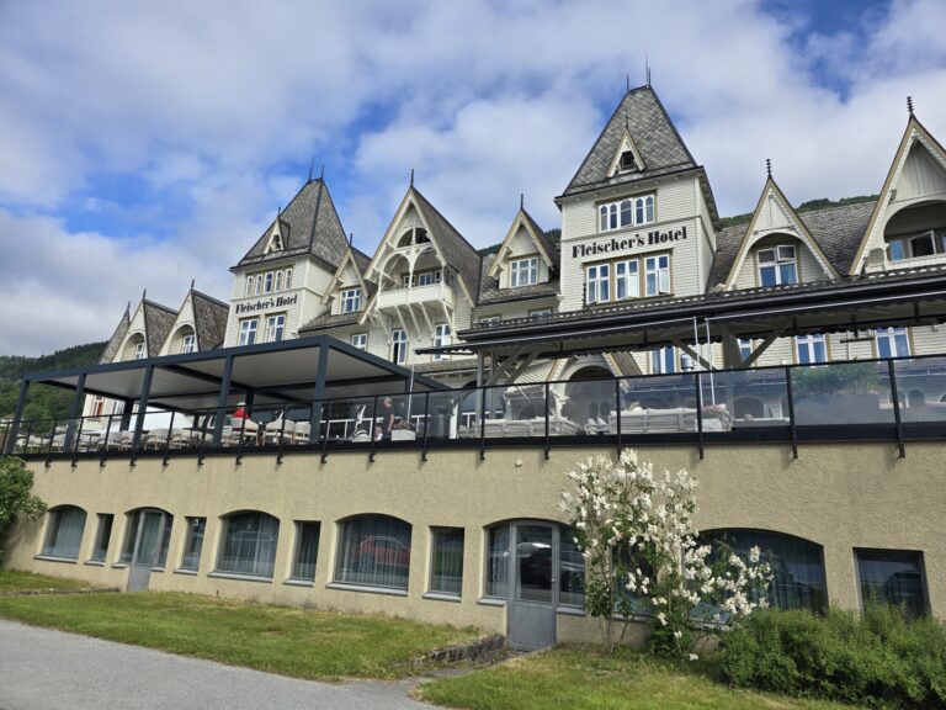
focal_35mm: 23
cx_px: 473
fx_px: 629
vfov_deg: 58.9
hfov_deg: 73.9
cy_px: 355
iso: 12
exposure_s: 1/845
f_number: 1.7
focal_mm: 6.3
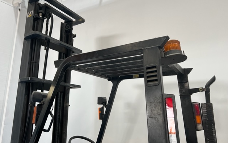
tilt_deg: +13.3
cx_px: 114
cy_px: 70
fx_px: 174
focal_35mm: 28
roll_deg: -1.5
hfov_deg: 66.5
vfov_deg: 44.6
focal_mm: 5.7
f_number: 1.5
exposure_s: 1/100
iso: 64
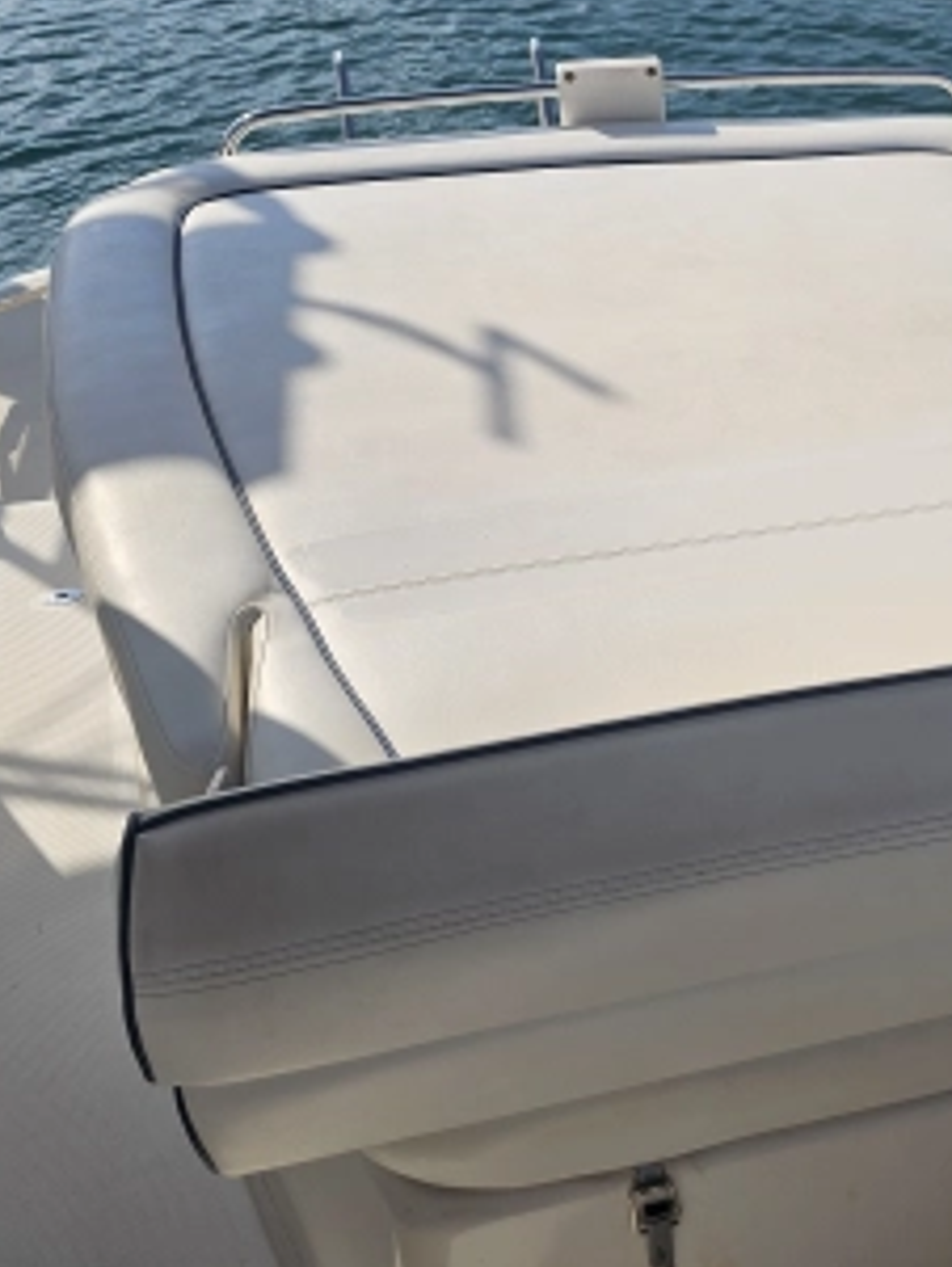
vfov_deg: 44.2
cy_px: 431
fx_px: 1539
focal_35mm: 42
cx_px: 826
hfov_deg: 32.9
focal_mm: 6.3
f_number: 1.7
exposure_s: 1/1580
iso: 10
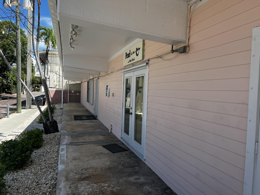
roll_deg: -2.7
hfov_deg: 67.3
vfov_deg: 53.1
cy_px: 98
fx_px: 195
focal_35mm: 26
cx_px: 130
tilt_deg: -2.7
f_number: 1.5
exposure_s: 1/2299
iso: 50
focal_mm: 5.7
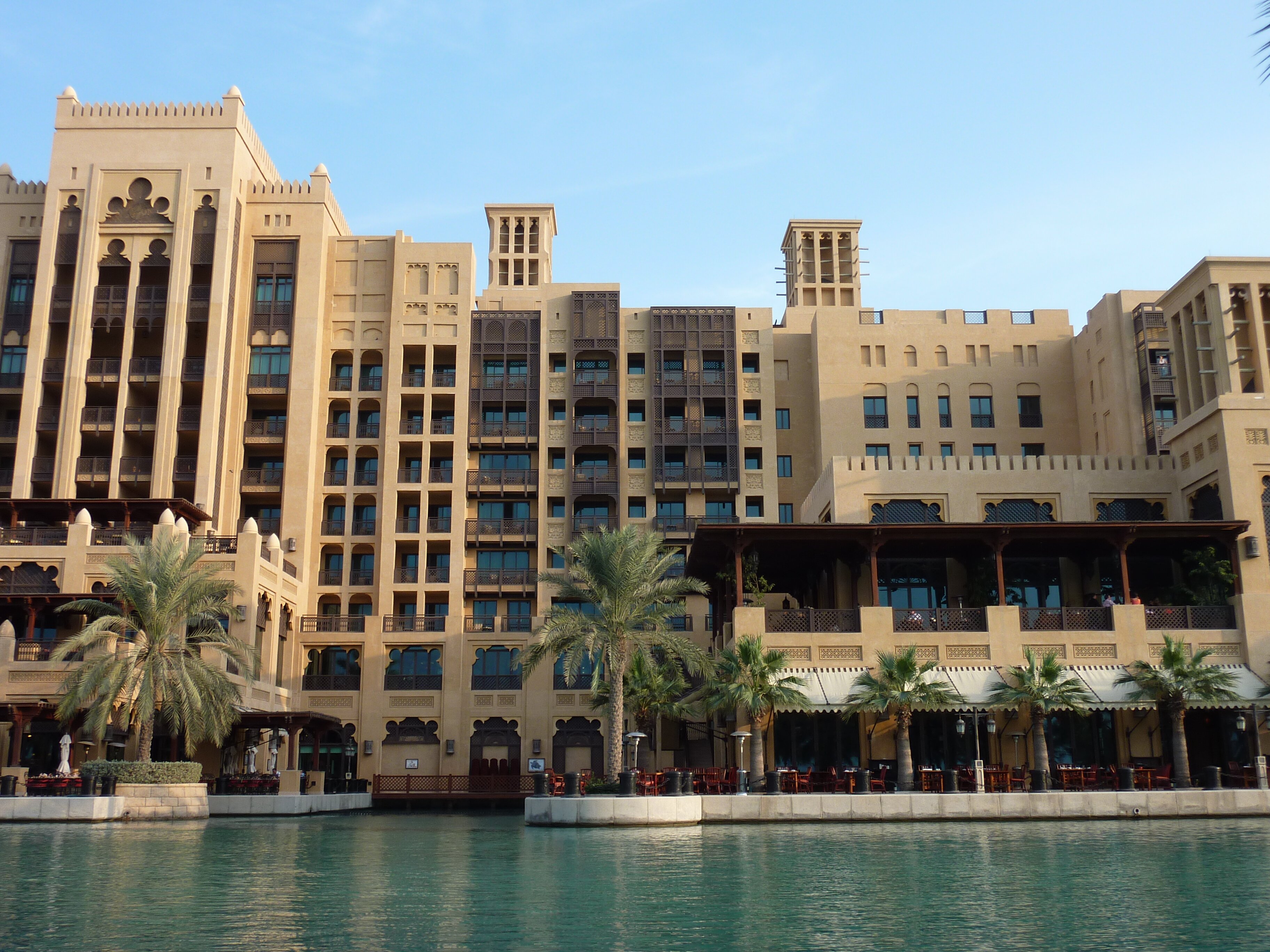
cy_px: 476
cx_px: 635
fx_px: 1284
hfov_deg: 52.6
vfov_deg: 40.7
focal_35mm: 35
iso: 80
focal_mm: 5.7
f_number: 4
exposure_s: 1/250
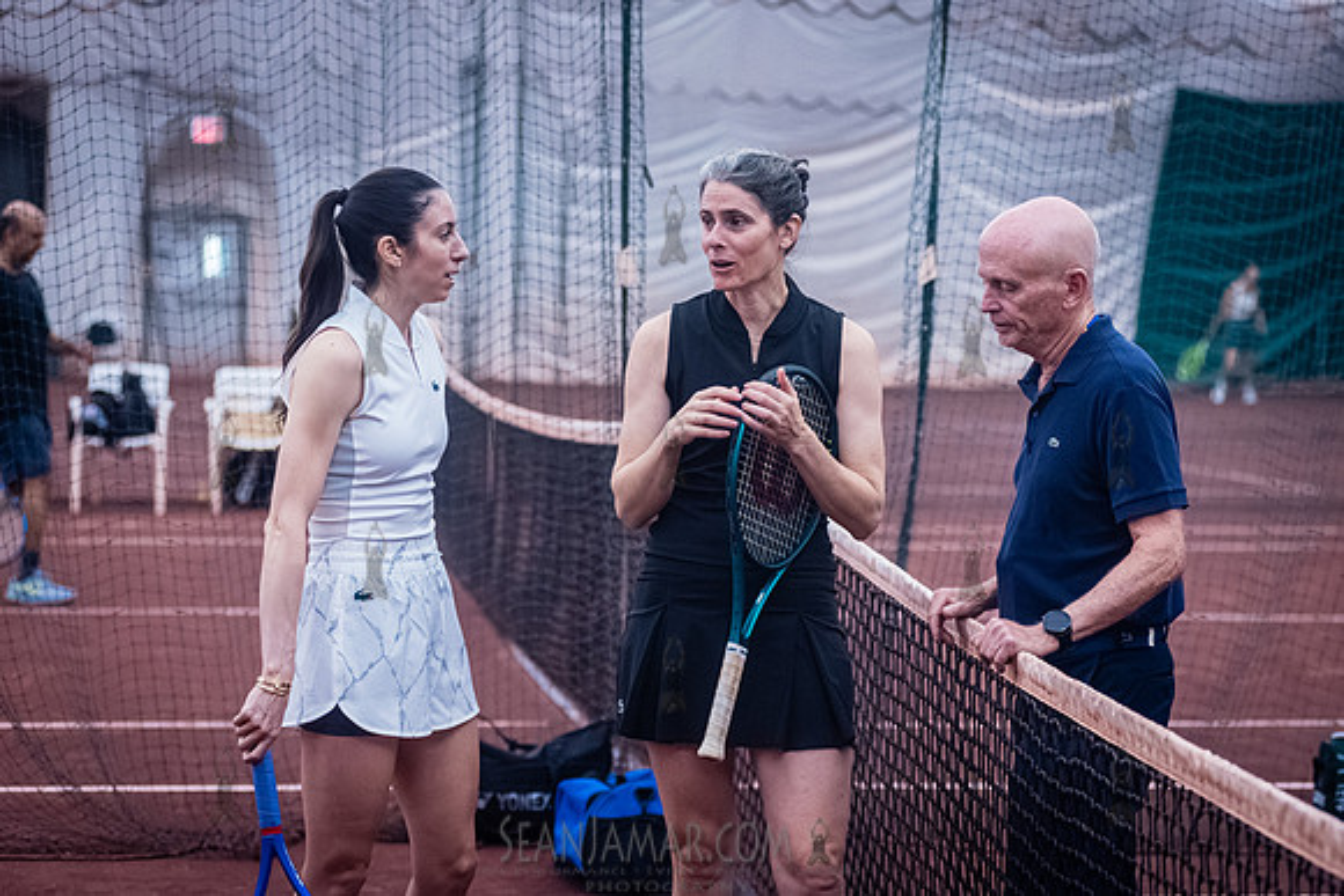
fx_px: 3732
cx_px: 700
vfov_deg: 13.7
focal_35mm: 100
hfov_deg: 20.4
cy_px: 383
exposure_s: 1/640
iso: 6400
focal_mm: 86
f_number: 3.2
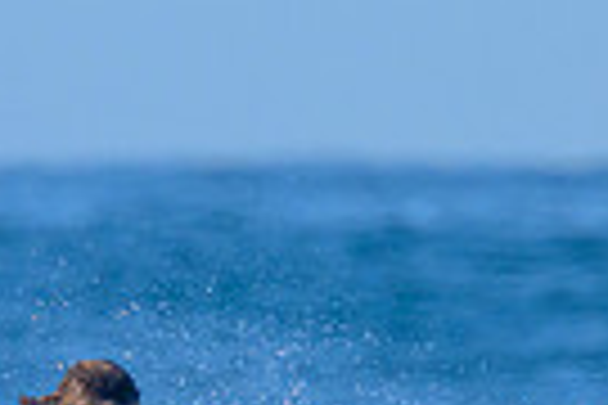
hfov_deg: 0.6
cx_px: 113
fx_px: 59073
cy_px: 578
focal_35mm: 3498
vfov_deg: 0.4
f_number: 11
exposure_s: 1/2000
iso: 2000
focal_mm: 800
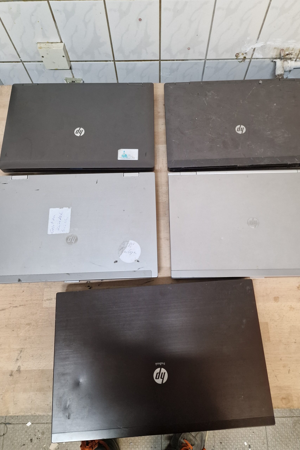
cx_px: 163
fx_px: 300
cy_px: 225
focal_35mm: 24
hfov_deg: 53.1
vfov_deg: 73.7
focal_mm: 6.4
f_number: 1.8
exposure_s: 1/100
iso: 80
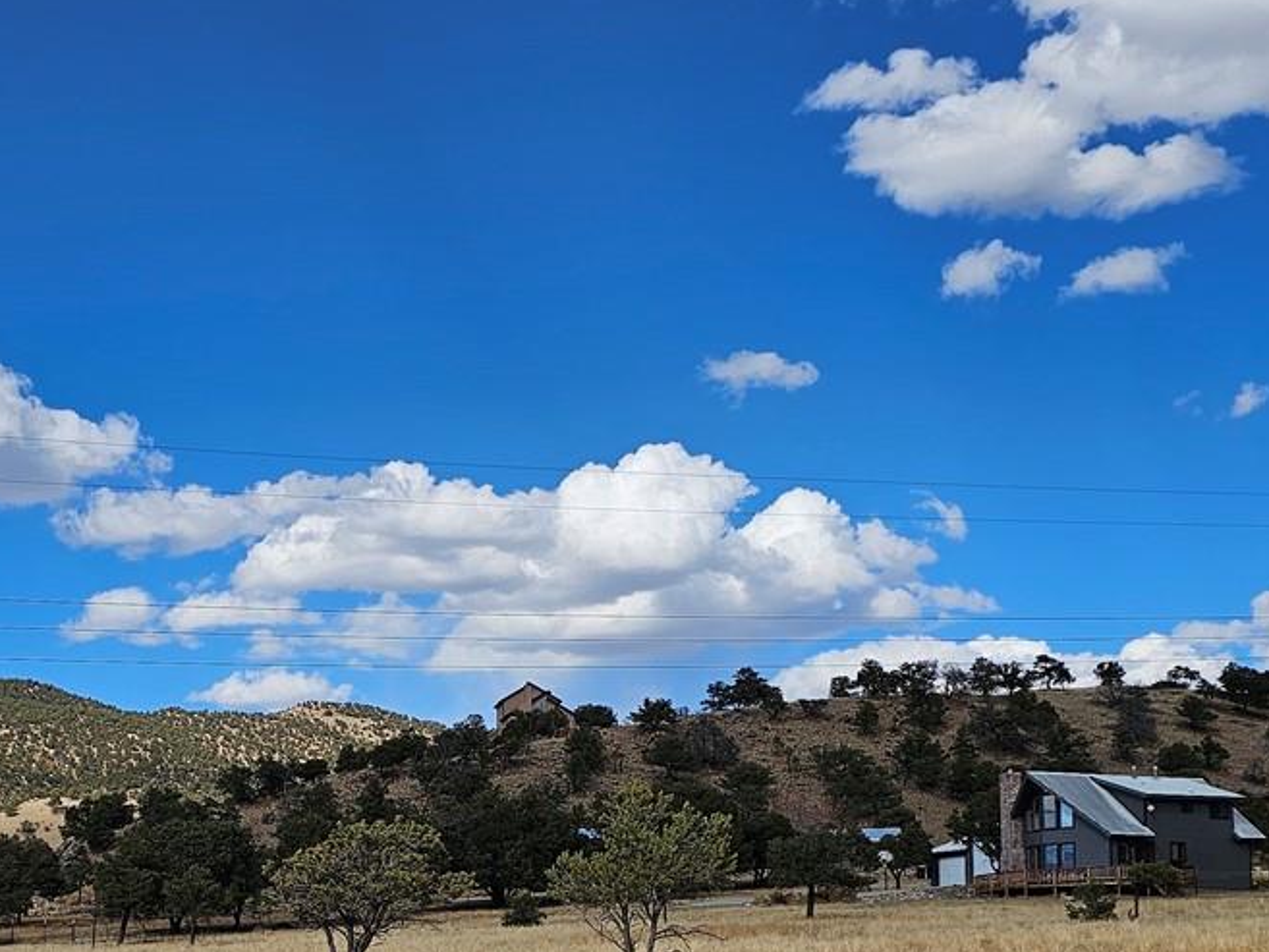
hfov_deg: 34.0
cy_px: 838
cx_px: 415
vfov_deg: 25.4
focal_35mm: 56
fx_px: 2053
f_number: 1.7
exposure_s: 1/1186
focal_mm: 6.3
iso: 10
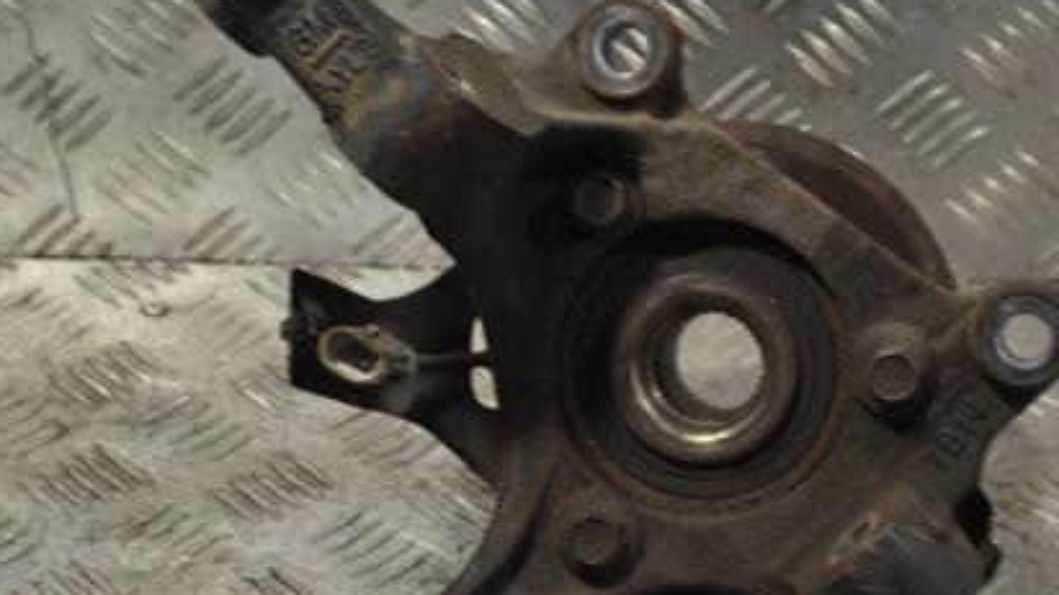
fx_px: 3088
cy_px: 358
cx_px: 554
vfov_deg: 11.0
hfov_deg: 19.5
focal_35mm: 110
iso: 200
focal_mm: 48
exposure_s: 1/30
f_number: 5.6
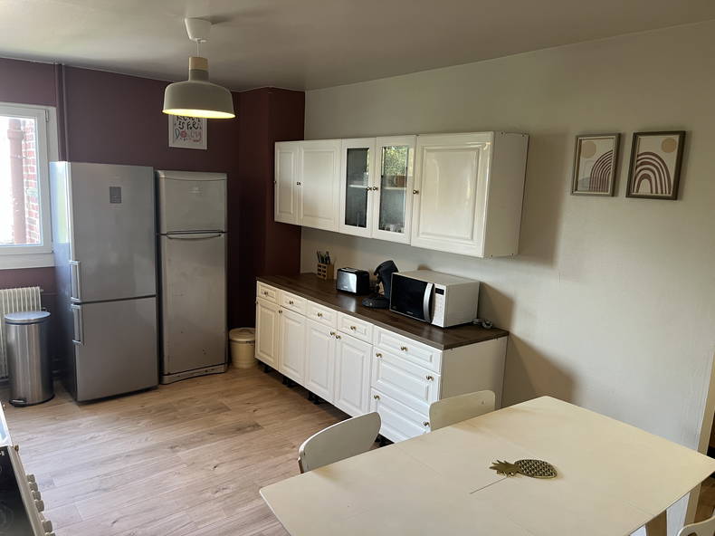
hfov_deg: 67.3
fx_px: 537
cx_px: 358
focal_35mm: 26
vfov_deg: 53.0
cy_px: 268
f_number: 1.6
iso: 80
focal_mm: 5.1
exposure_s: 1/50
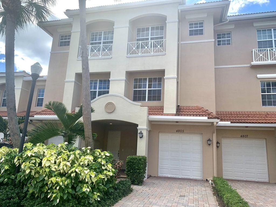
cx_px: 138
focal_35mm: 26
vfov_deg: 53.1
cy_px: 104
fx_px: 207
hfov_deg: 67.3
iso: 25
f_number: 1.8
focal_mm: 4.25
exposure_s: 1/1350
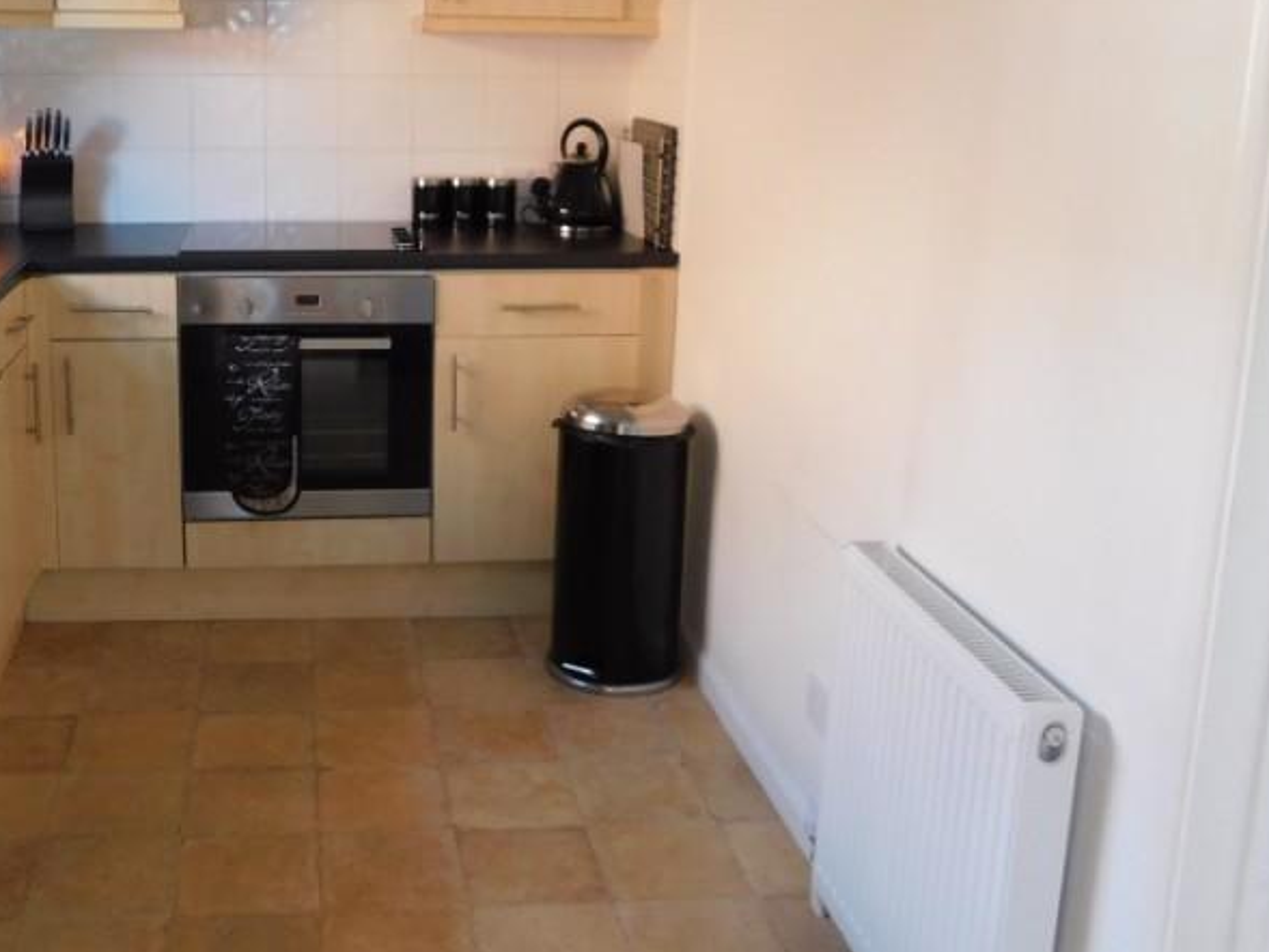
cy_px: 332
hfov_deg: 45.9
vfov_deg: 35.7
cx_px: 405
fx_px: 1467
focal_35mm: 40
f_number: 3
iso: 220
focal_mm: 4
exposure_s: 1/30
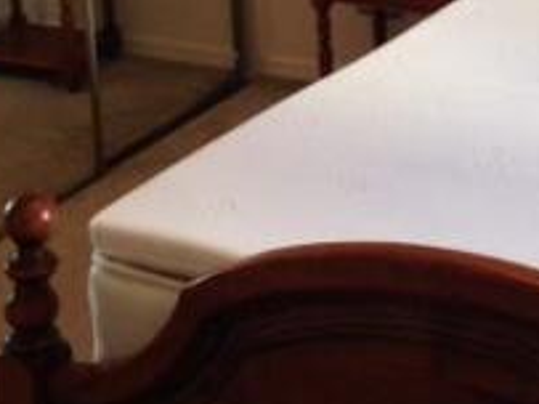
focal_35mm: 95
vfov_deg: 14.8
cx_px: 354
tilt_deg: -12.5
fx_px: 1478
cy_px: -145
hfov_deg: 20.6
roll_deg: +1.5
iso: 80
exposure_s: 1/20
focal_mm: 4.12
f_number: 2.4
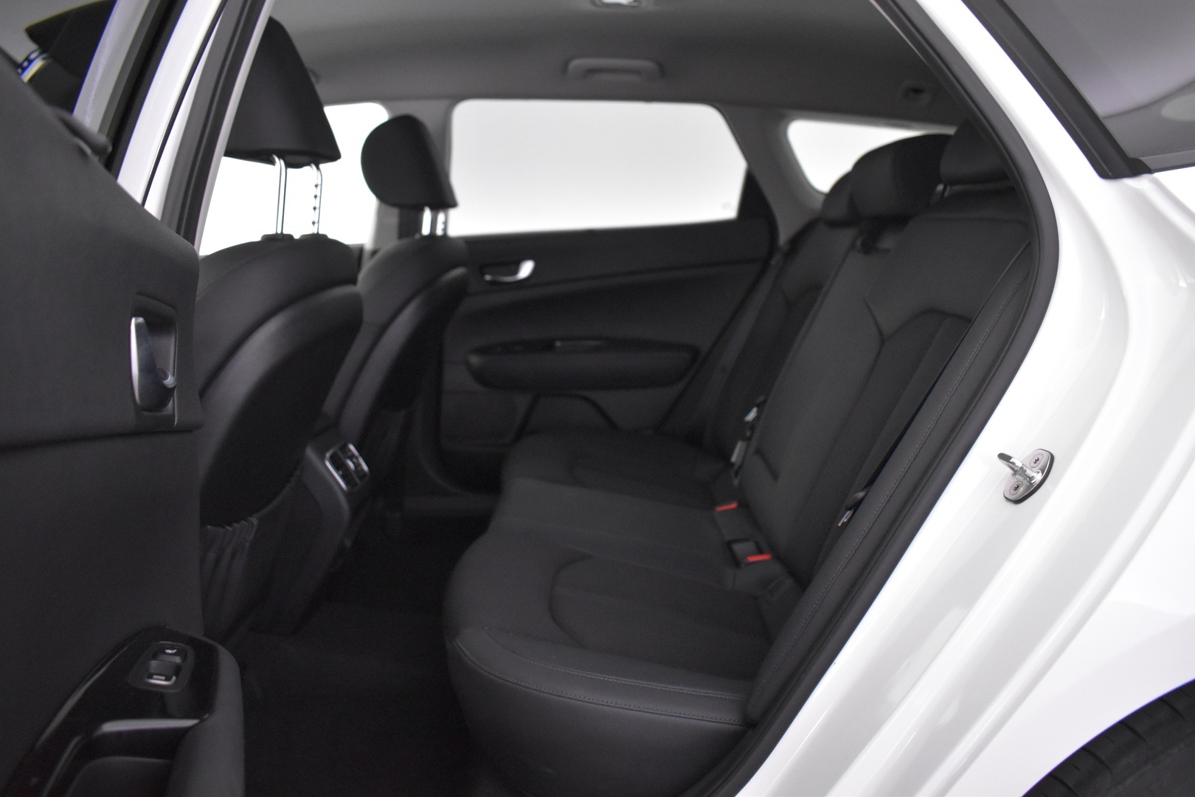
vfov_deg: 47.9
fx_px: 896
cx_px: 598
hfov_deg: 67.4
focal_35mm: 27
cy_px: 398
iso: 3200
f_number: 3.5
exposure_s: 1/30
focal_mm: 18
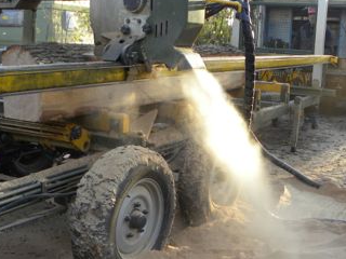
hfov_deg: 36.8
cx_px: 192
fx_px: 520
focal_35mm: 52
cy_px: 158
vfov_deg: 28.0
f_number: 2.8
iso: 125
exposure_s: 1/68.1
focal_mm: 4.6
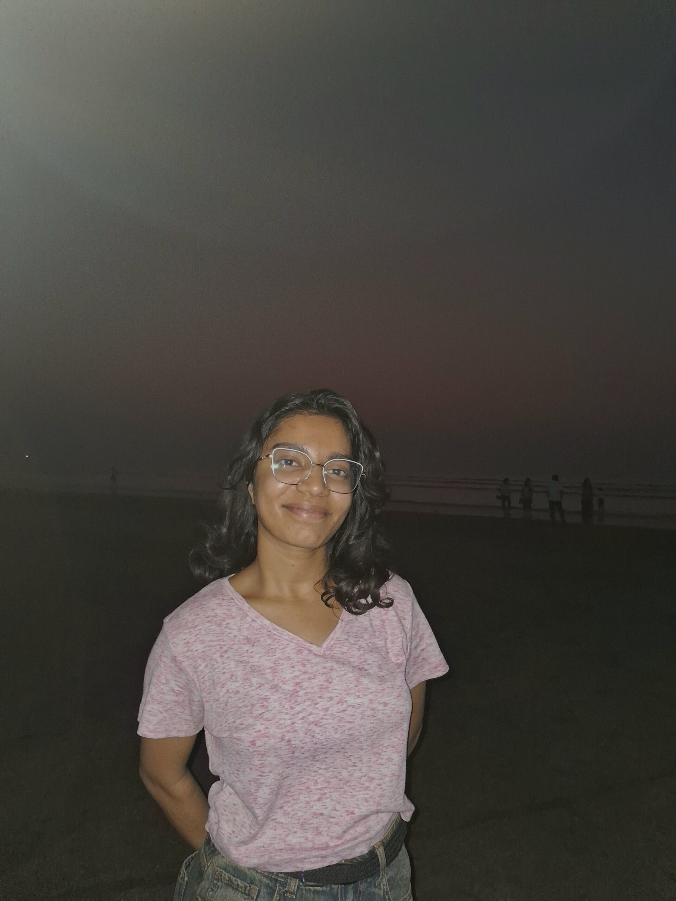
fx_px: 677
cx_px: 338
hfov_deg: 53.1
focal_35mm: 26
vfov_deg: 67.3
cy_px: 450
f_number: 1.8
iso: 25
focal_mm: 3.98
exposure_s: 1/17
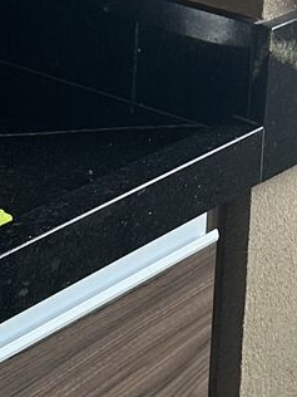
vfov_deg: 12.6
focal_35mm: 146
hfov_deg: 10.2
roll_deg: -2.9
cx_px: 167
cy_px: -256
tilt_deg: -8.8
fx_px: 1670
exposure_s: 1/127
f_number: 1.78
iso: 125
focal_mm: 6.86
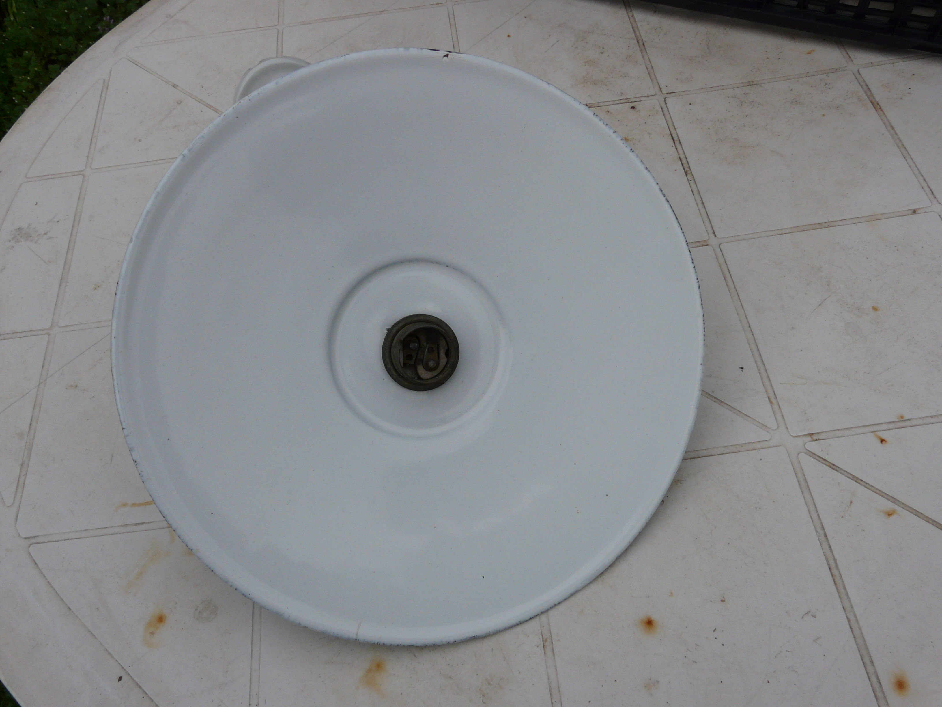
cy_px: 354
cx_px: 471
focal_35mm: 28
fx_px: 762
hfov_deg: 63.4
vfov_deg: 49.7
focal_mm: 4.6
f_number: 6.3
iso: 100
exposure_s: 1/400
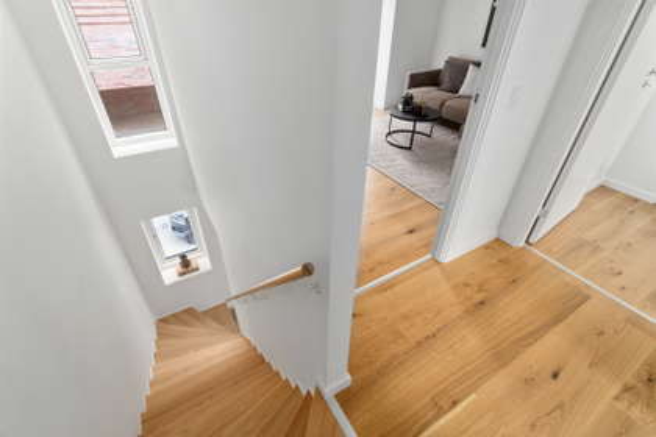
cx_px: 328
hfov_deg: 95.0
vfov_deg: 72.1
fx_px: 301
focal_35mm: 16
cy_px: 218
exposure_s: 5
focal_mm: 11
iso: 100
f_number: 8
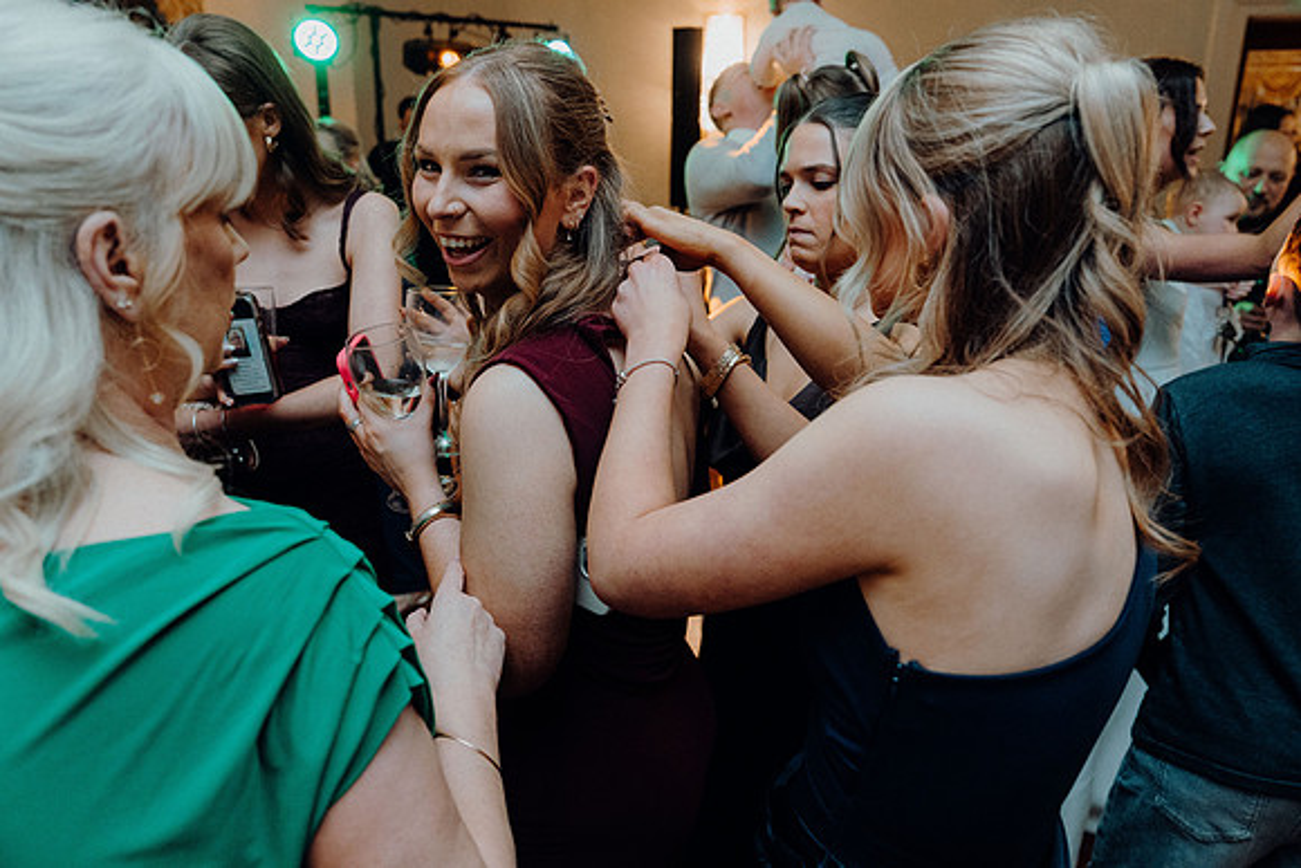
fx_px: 976
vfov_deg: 48.0
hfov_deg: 67.4
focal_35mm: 27
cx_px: 650
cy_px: 434
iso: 3200
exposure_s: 1/160
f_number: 3.5
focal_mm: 27
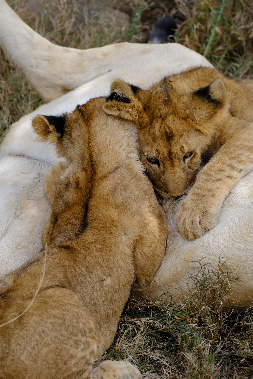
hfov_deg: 5.3
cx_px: 126
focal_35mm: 257
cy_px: 190
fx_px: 2709
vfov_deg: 8.0
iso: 640
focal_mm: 171.3
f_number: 5
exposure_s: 1/1250
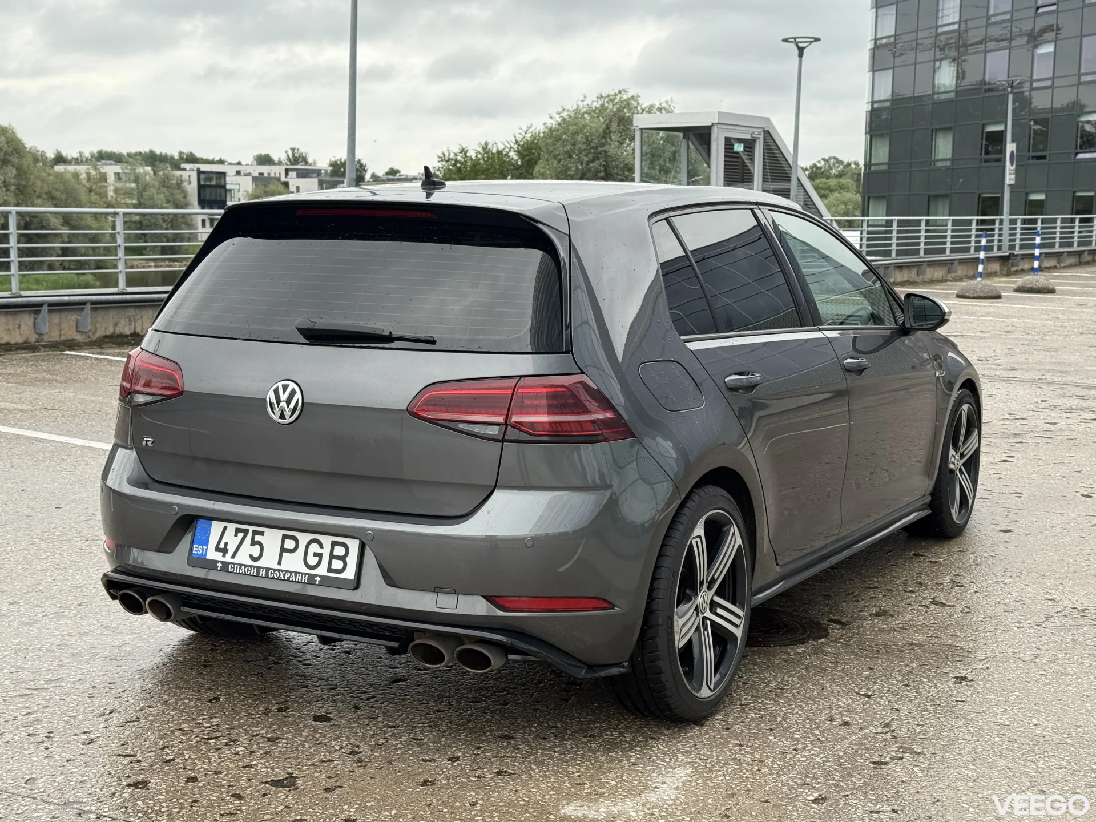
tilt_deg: -7.6
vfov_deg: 30.3
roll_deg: -0.5
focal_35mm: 48
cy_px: 411
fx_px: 1520
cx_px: 548
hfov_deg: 39.7
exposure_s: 1/733
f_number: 1.78
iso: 80
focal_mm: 6.76
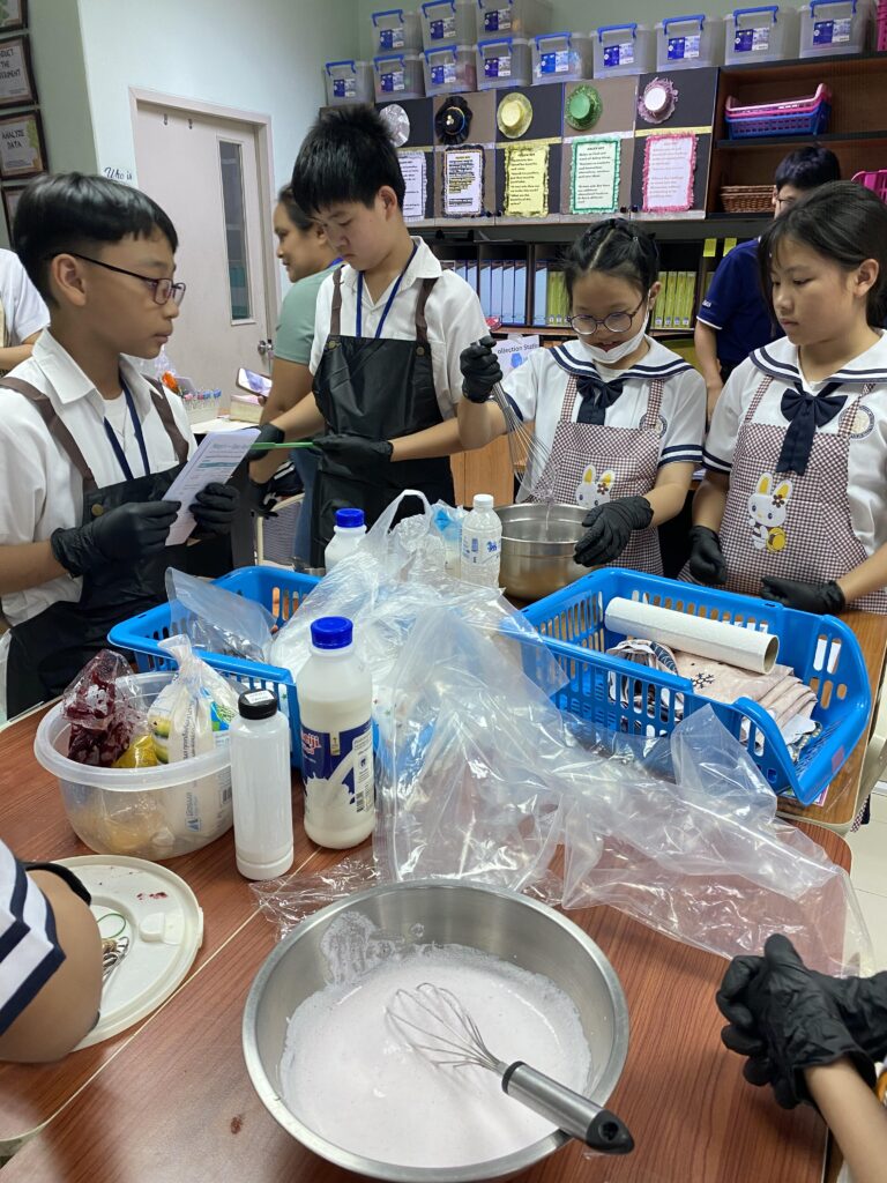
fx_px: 888
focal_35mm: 26
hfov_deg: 53.1
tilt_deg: -19.6
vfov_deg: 67.3
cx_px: 444
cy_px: 592
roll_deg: +1.8
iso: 100
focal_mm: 4.25
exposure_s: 1/50
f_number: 1.8
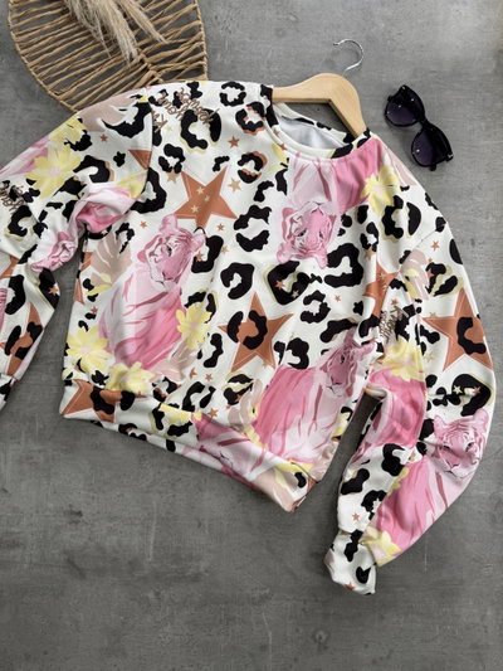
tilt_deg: -84.0
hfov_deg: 56.8
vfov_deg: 71.6
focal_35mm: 24
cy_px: 336
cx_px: 252
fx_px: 465
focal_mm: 6.76
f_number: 1.78
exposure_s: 1/121
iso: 80
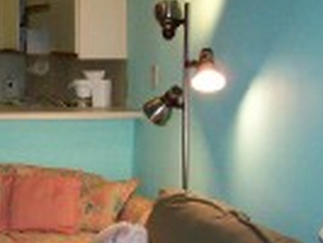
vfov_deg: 13.6
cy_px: 221
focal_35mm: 108
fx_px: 1009
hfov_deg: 17.5
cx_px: -39
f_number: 2.7
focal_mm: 6
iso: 200
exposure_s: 1/64
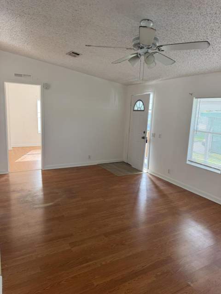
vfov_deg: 71.6
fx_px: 204
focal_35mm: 24
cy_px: 147
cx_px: 110
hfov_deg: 56.8
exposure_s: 1/206
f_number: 1.78
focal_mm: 6.76
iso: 125
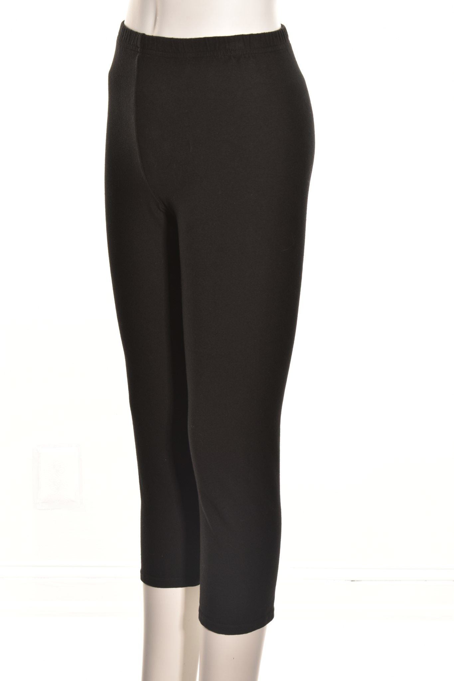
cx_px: 227
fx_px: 1561
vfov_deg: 24.6
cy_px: 340
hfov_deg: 16.6
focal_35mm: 82
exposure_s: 1/125
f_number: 13
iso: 100
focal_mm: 55
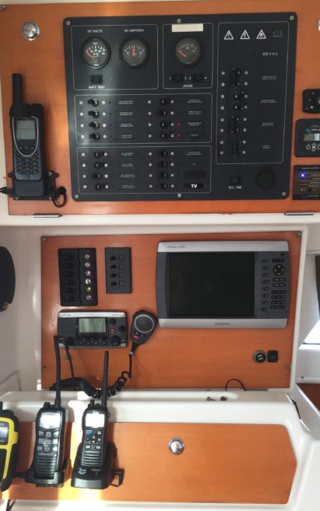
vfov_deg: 59.6
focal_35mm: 32
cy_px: 257
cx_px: 158
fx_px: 446
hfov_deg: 39.5
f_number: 2.2
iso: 40
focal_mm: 4.15
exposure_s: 1/50
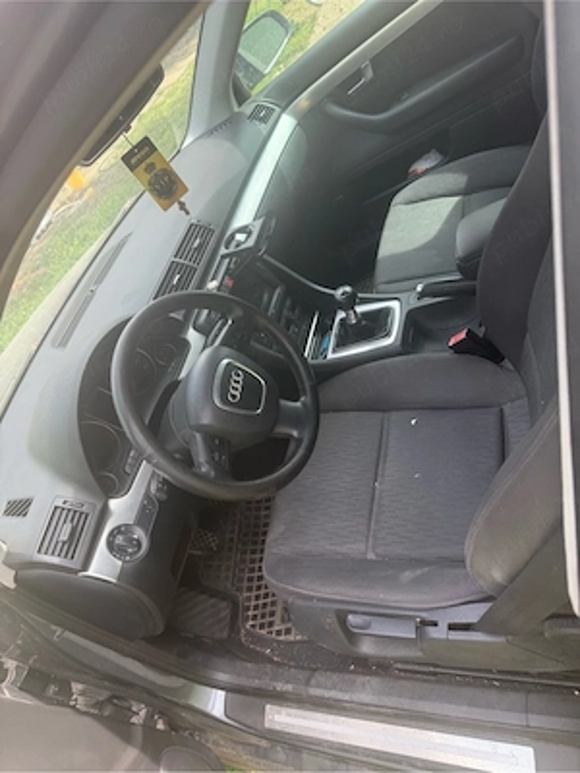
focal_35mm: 24
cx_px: 290
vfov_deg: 71.6
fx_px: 536
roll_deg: +42.0
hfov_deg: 56.8
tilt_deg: -35.7
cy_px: 386
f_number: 1.78
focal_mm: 6.76
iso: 100
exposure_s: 1/504
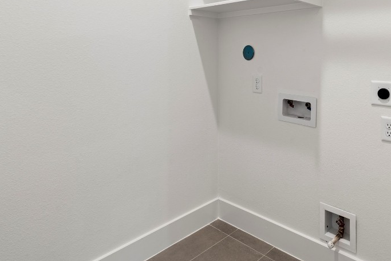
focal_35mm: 27
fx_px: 293
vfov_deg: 45.5
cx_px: 241
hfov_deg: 66.5
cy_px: 52
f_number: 9
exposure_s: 1.6
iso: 200
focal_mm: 16
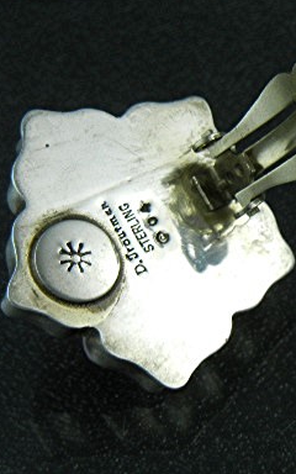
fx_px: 1755
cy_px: 220
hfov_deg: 9.5
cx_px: 327
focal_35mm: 136
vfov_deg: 15.4
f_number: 4.3
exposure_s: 1/25.7
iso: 160
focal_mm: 13.9
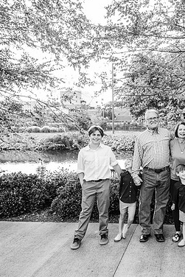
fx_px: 285
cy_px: 140
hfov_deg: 34.1
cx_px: 165
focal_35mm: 37
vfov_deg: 51.9
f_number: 3.2
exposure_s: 1/200
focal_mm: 24
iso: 320
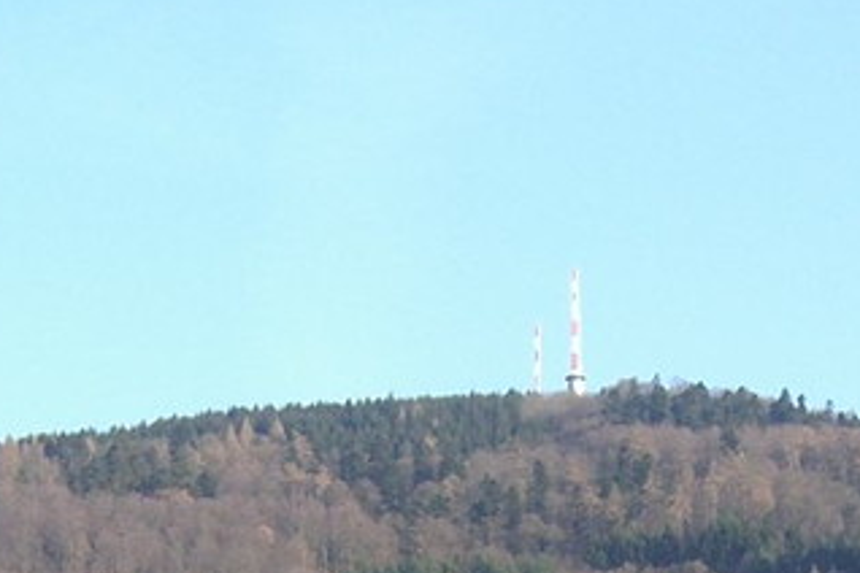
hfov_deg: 10.3
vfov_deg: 6.7
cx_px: 392
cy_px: 1154
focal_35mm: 199
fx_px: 4754
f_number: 2.8
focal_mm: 7.9
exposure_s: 1/320
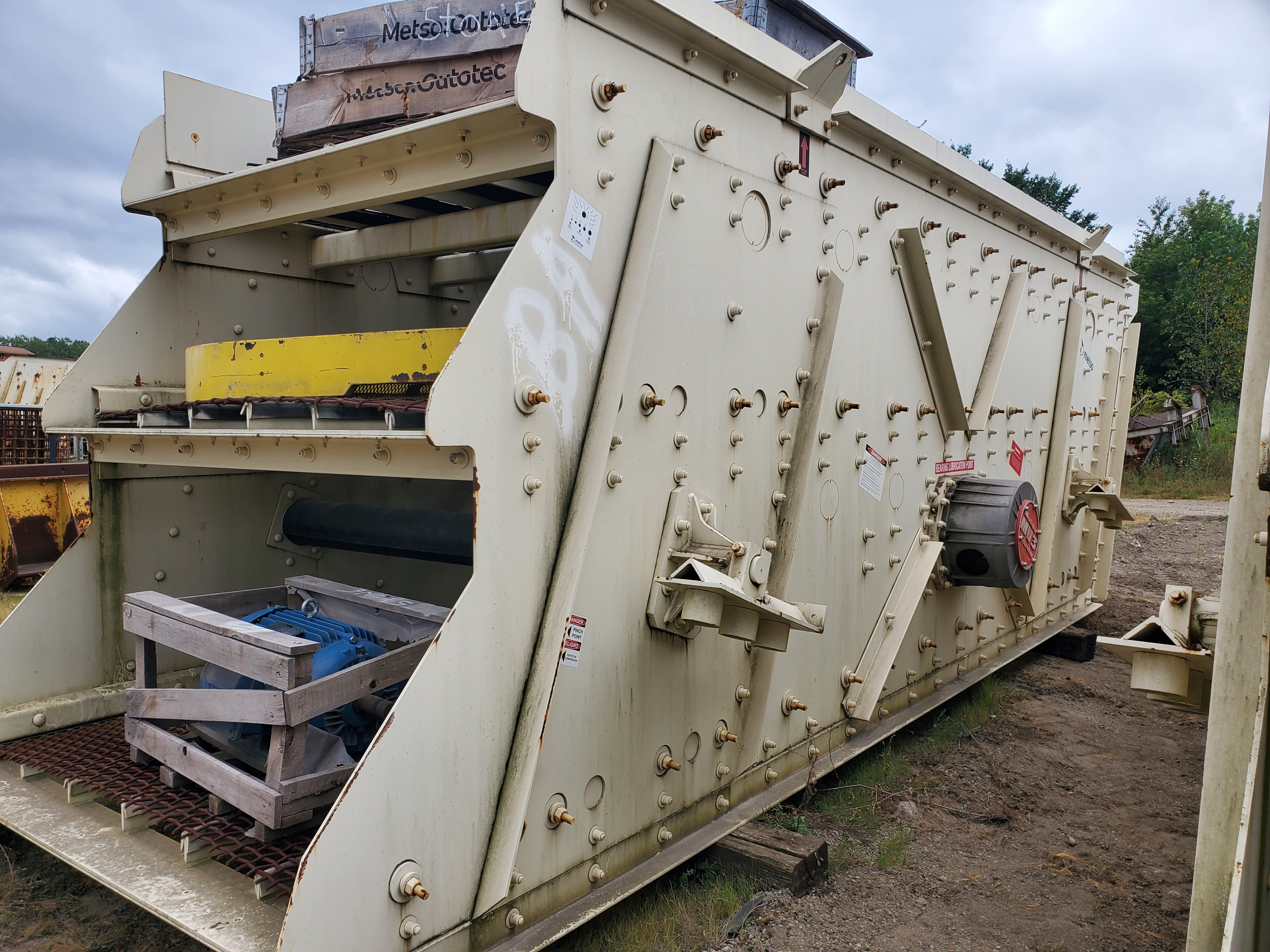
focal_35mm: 26
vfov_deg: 53.1
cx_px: 635
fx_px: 954
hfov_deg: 67.3
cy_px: 476
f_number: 2.4
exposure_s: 1/962
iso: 50
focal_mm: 4.3
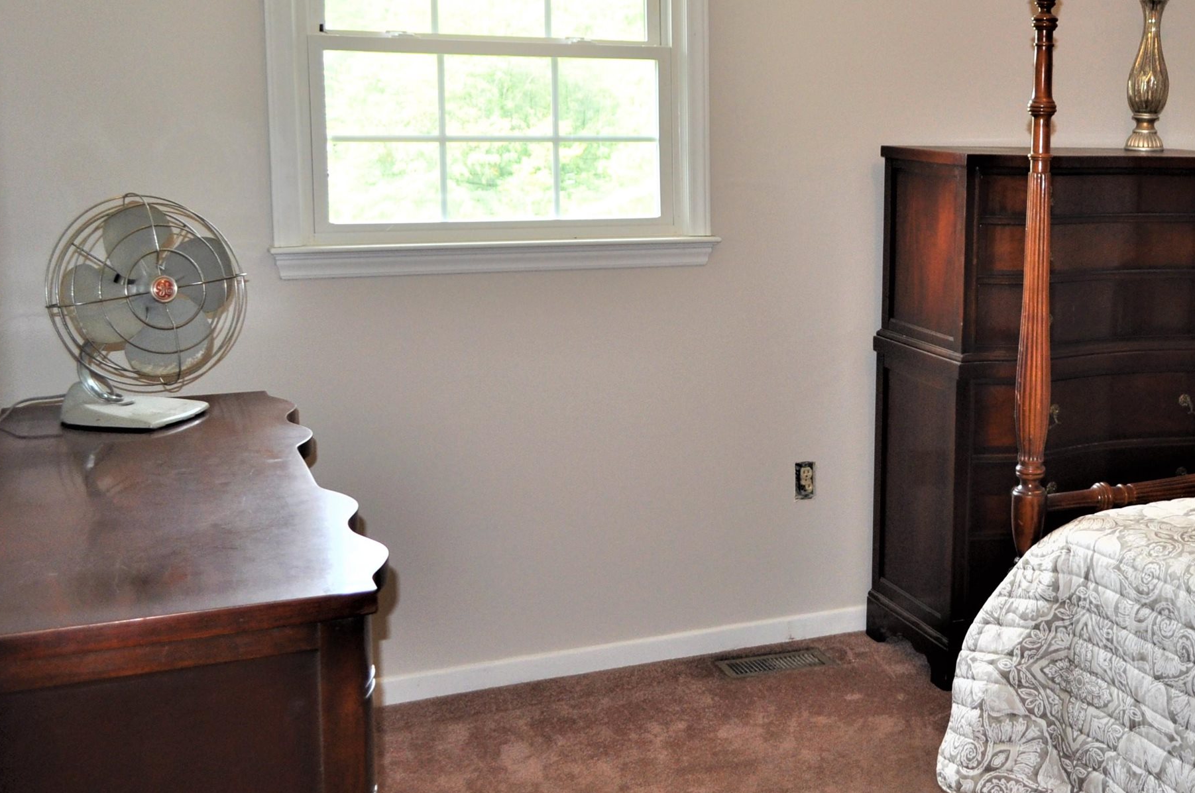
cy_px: 294
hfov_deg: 40.9
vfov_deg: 29.0
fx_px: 1525
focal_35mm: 46
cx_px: 968
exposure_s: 1/125
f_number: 3.5
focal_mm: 18
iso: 400
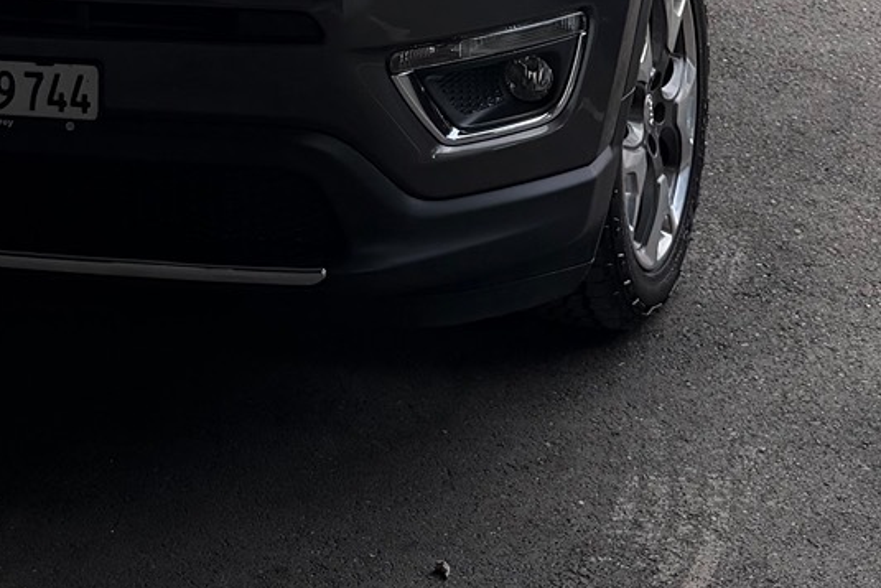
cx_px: 364
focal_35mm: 94
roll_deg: +1.6
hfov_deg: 21.7
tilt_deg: -2.9
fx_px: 2301
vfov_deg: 13.1
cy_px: -483
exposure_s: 1/1211
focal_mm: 6.76
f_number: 1.78
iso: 80
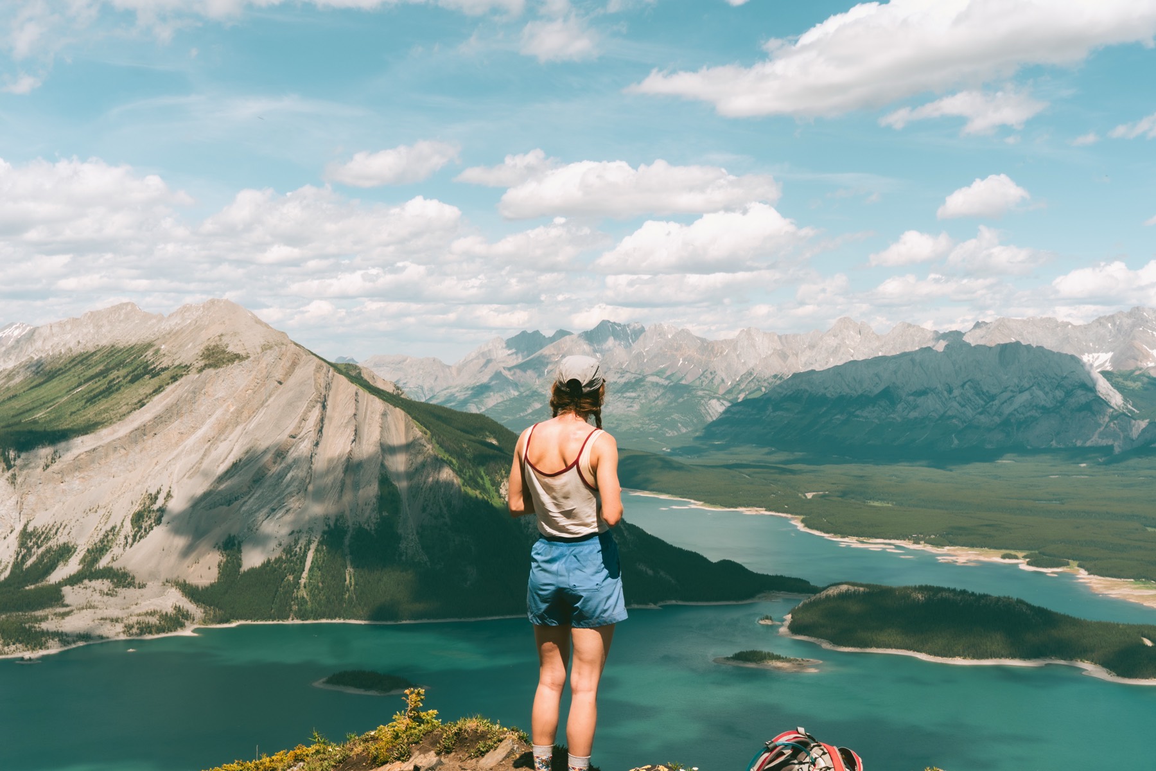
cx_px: 578
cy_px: 386
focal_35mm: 42
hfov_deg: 46.4
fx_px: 1349
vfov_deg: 31.9
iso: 100
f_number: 9
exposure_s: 1/200
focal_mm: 28
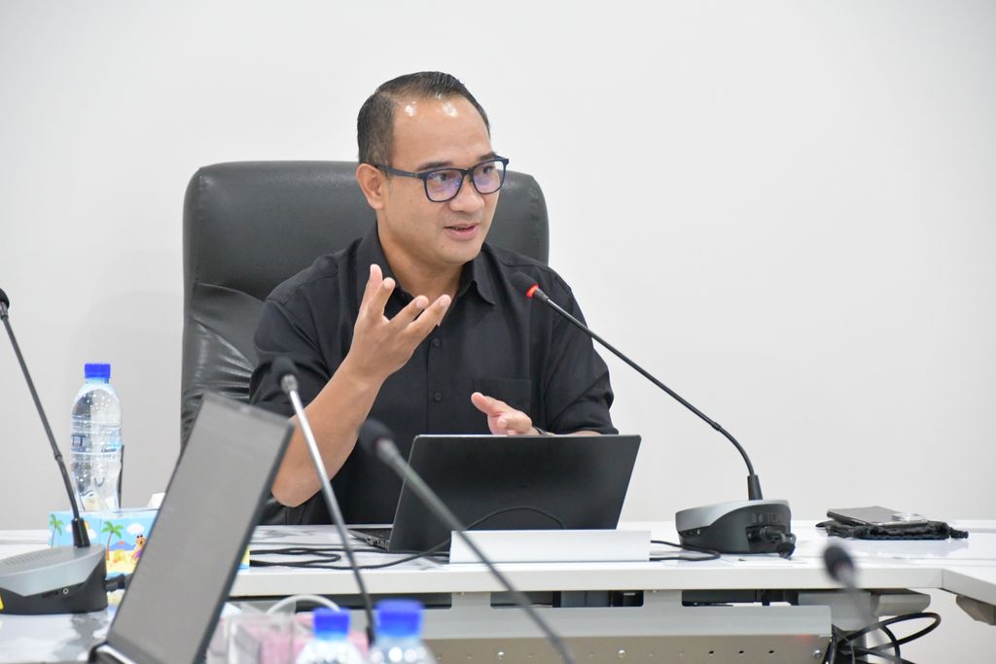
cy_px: 332
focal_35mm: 165
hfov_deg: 12.5
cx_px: 498
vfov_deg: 8.3
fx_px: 4565
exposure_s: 1/125
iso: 9000
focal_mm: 110
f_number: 5.6
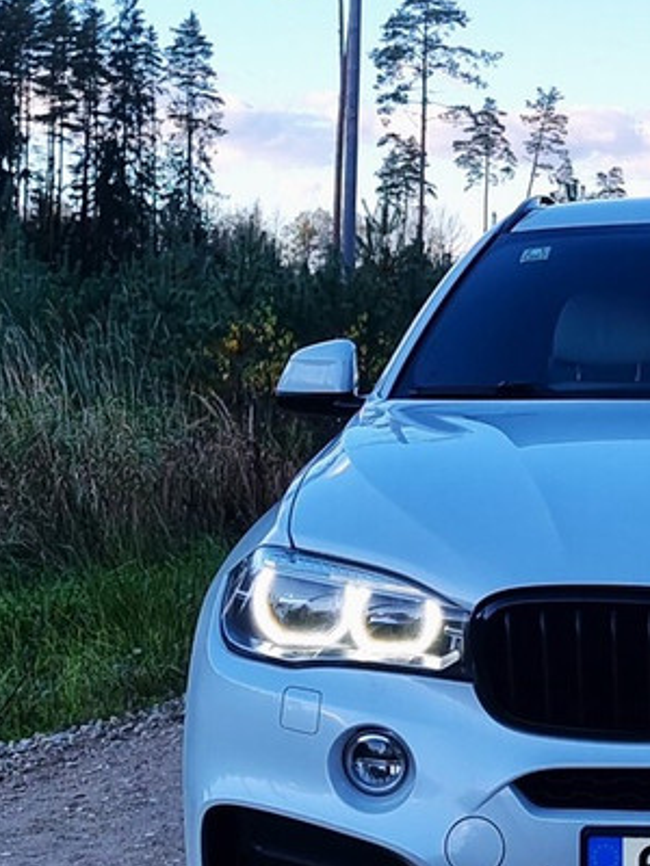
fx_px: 2604
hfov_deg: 13.9
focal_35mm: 104
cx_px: 756
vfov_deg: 18.8
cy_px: 277
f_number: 1.8
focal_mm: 5.4
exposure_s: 1/955
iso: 50
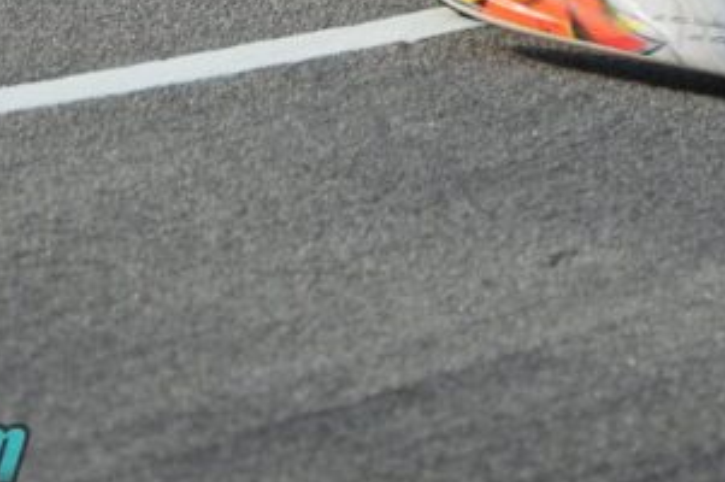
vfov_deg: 1.3
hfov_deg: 2.0
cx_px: 655
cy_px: -290
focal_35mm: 1021
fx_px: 20539
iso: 100
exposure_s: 1/500
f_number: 5.6
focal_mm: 300
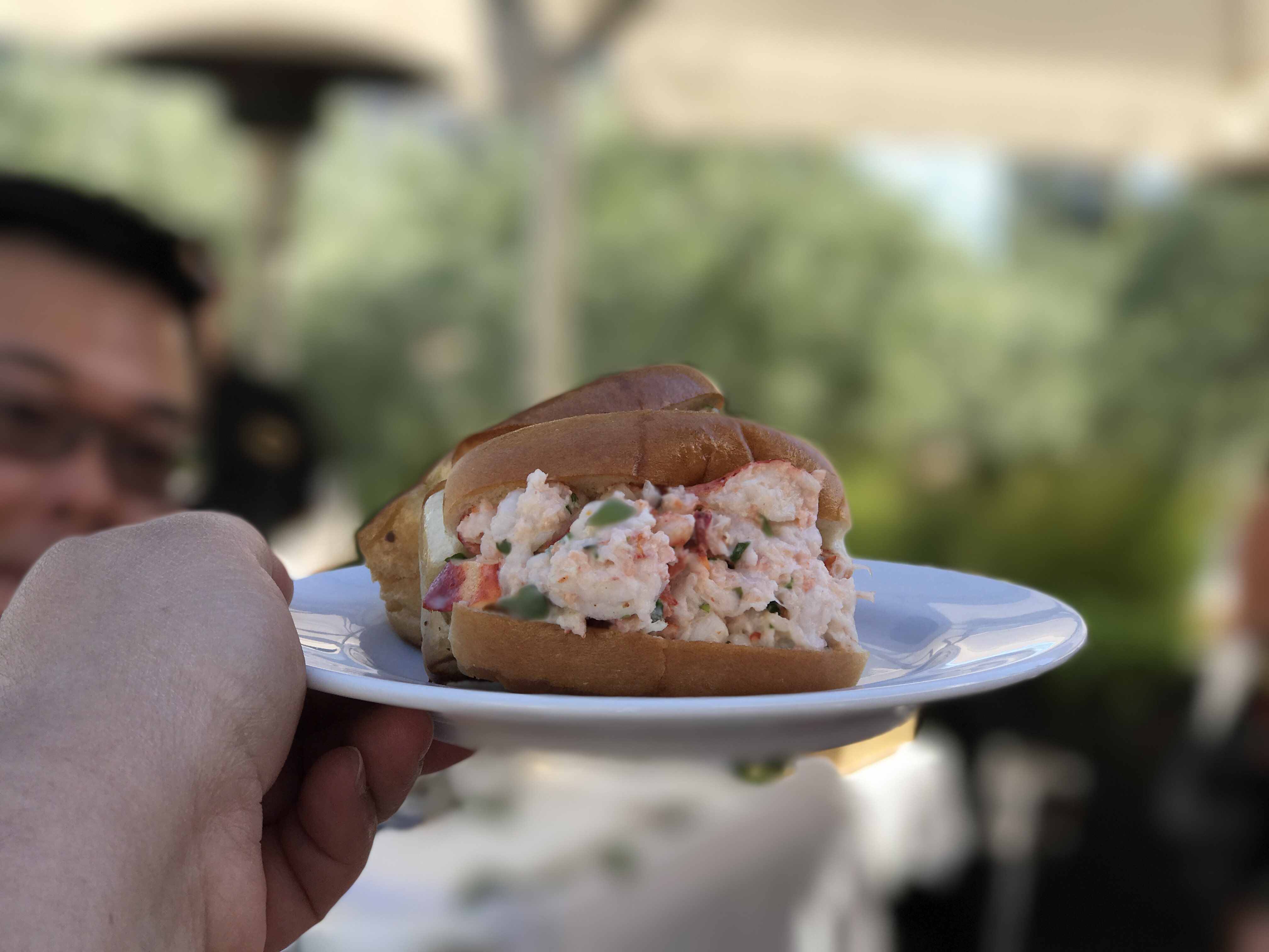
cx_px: 634
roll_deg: -2.5
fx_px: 2090
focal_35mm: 57
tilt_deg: -2.1
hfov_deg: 33.8
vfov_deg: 25.7
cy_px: 476
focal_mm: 6.6
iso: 20
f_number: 2.8
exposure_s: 1/261
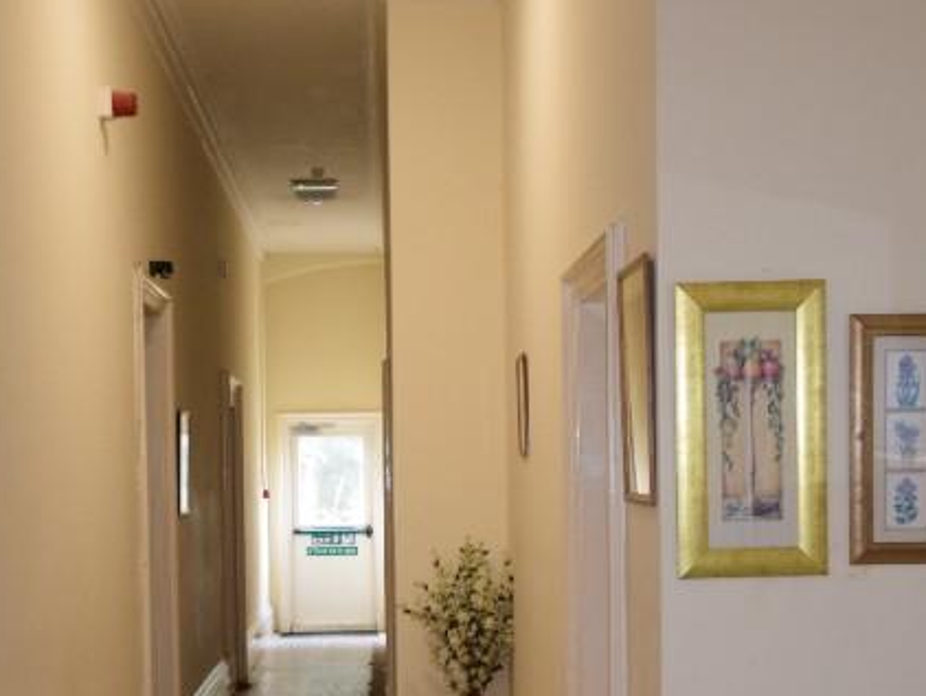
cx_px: 428
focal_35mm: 70
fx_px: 1874
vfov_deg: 20.8
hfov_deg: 27.8
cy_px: 572
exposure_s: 1/60
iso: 900
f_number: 3.5
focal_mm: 20
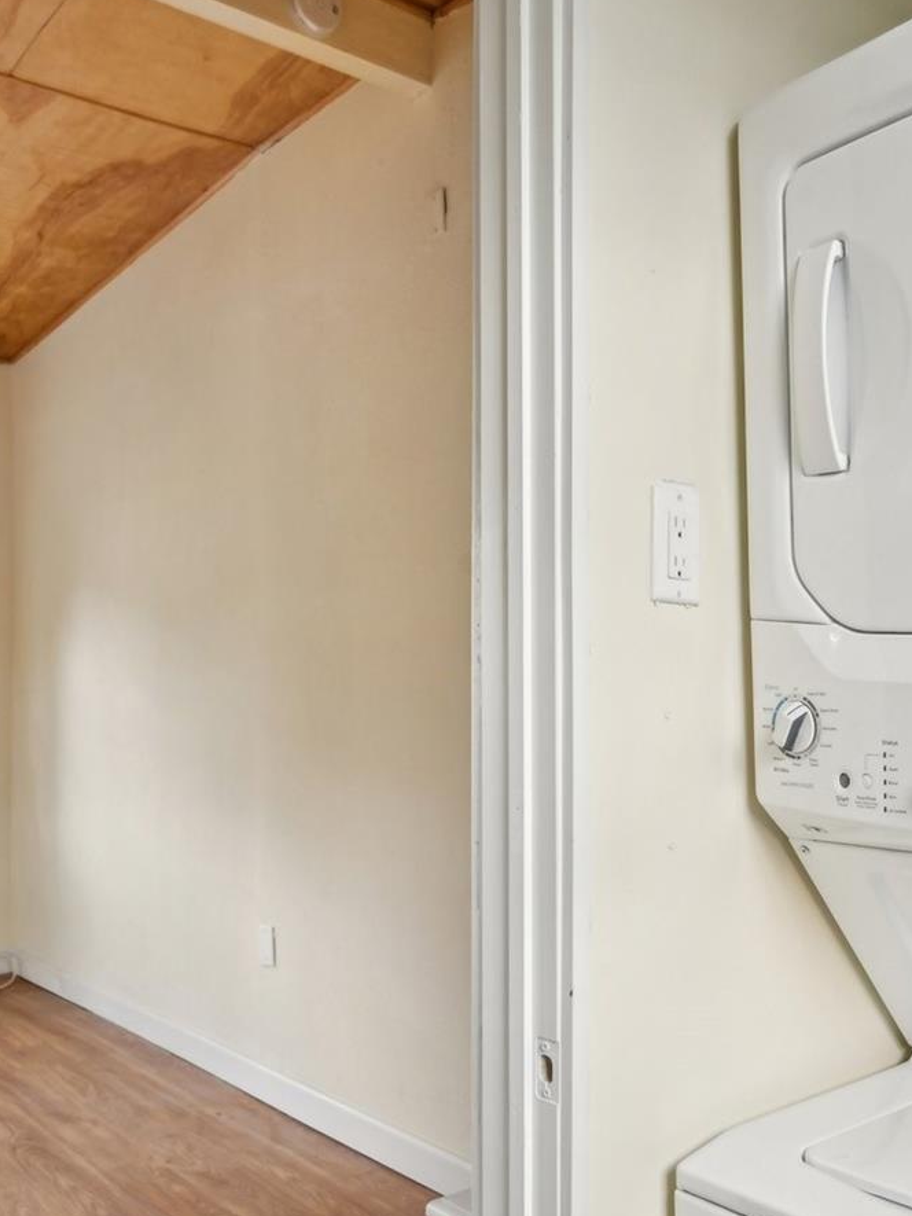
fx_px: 1189
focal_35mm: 34
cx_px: 567
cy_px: 690
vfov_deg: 54.0
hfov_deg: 41.7
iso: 400
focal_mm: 19.5
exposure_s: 1/30
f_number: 8
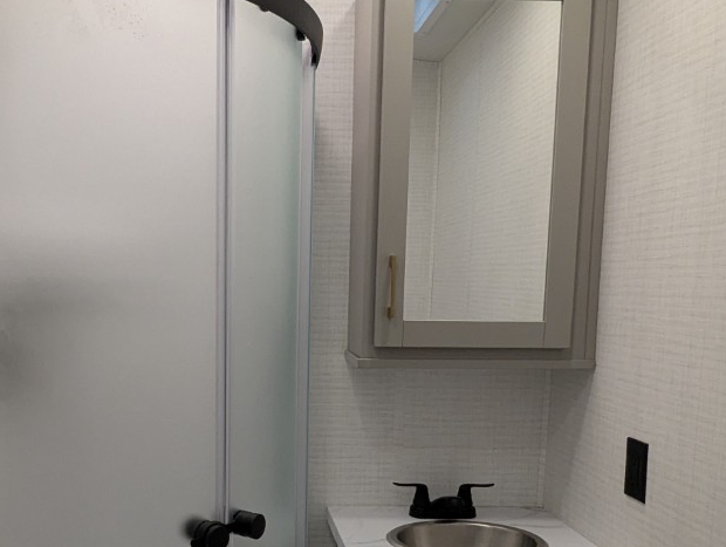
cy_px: 384
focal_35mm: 36
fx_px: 756
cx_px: 257
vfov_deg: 39.1
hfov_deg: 50.6
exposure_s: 1/342
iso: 327
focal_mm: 2.35
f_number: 2.2
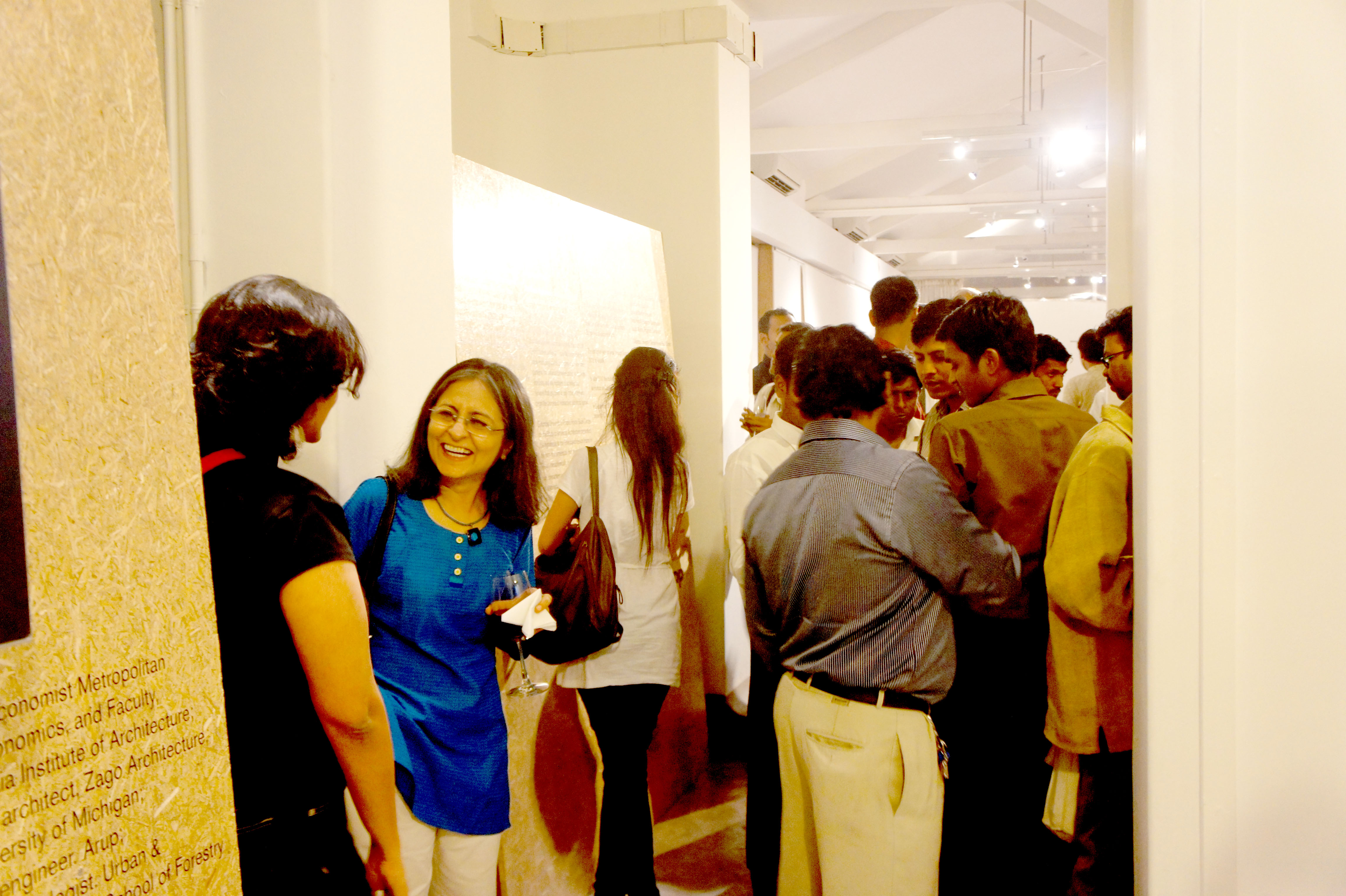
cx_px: 673
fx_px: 1401
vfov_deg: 35.5
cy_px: 448
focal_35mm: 38
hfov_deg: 51.3
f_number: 4
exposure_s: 1/25
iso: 1600
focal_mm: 25
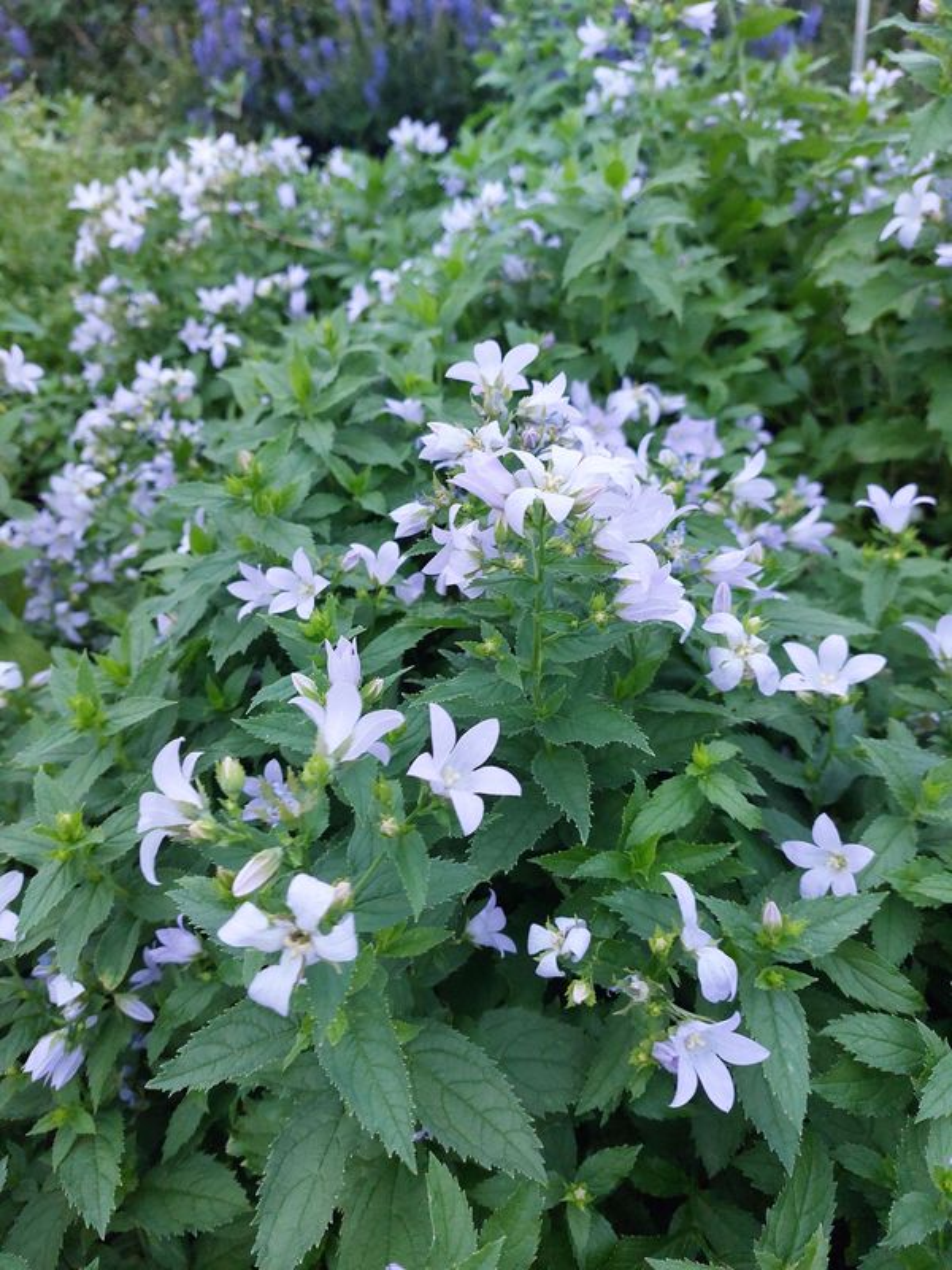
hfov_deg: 54.9
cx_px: 476
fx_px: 917
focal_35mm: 25
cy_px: 635
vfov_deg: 69.4
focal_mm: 5.23
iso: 500
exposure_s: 1/50
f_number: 1.8
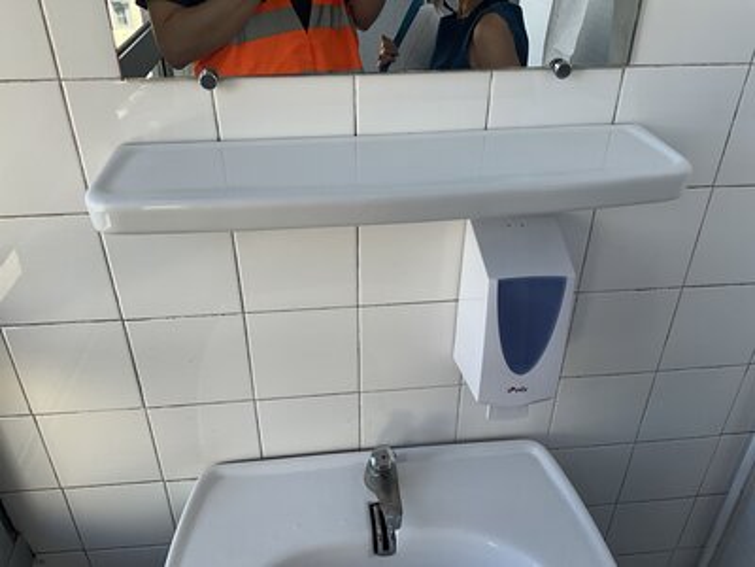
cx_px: 378
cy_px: 284
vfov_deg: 48.2
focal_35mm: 29
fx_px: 633
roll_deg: +0.2
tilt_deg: -32.9
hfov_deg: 61.7
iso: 20
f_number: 1.8
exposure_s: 1/200
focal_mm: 3
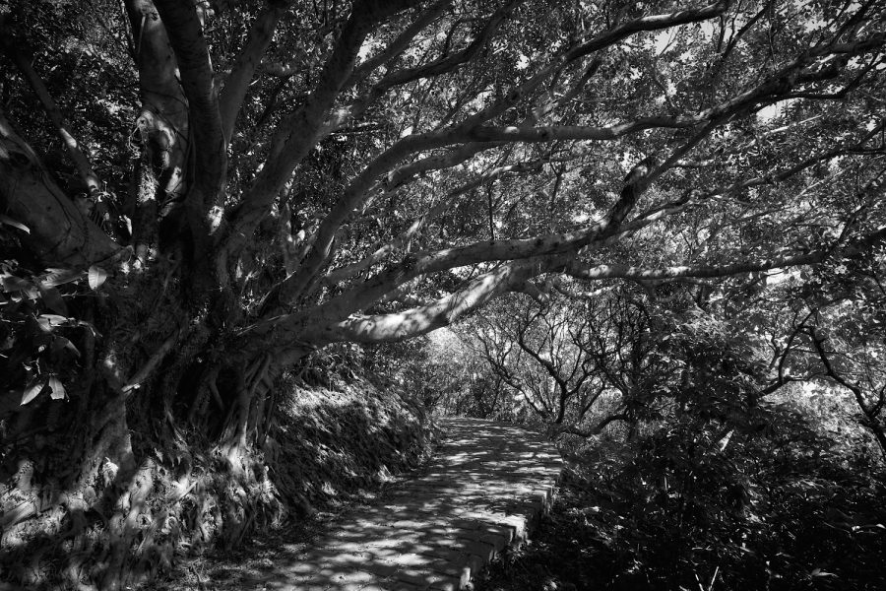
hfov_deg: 81.2
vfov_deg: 59.5
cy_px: 296
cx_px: 443
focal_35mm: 21
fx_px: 517
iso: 100
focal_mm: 21
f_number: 11
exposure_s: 1/20
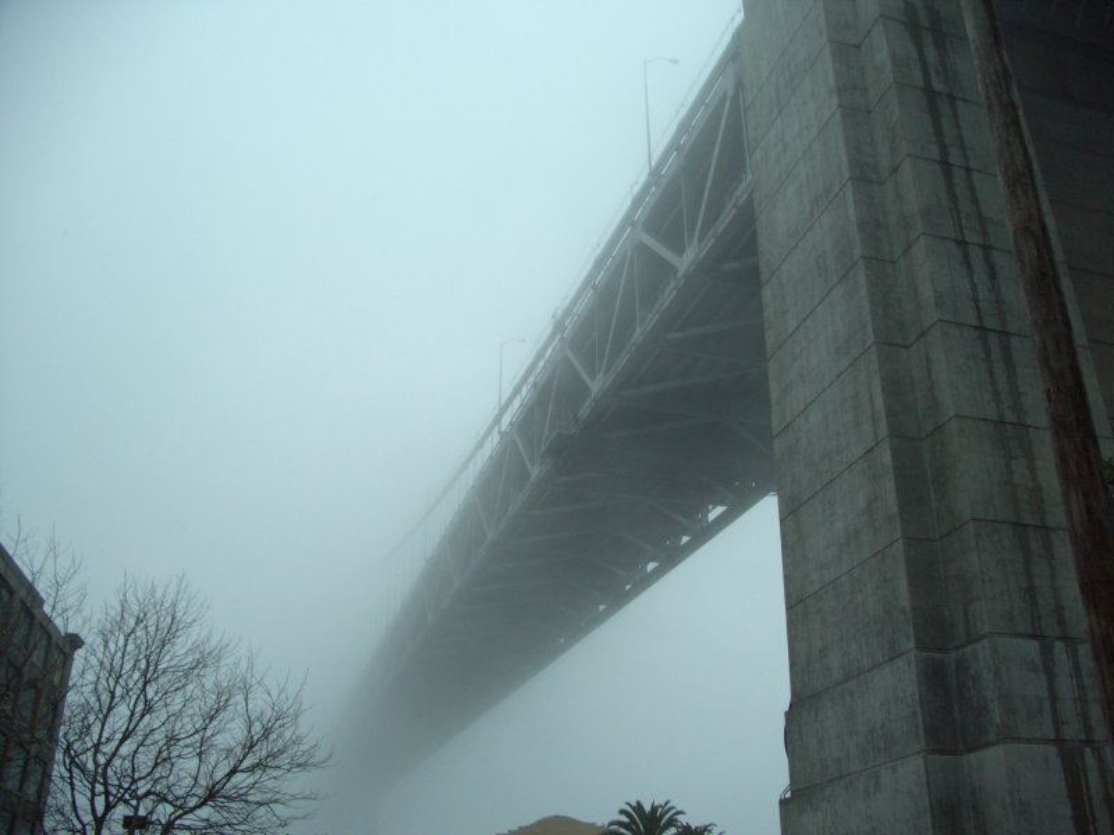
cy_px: 418
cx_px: 557
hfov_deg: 55.4
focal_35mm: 33
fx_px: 1062
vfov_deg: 42.9
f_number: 2.8
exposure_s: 1/30
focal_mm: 7.1
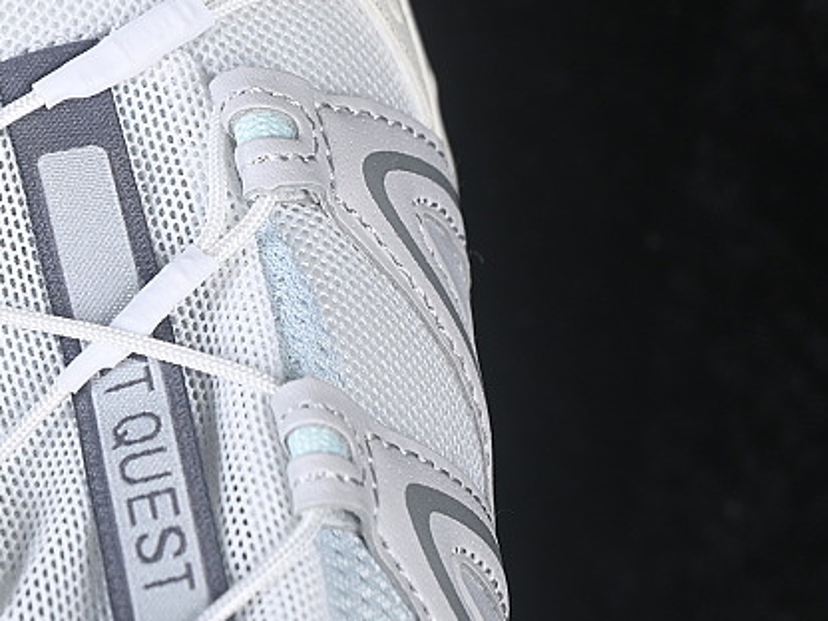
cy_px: 157
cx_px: 12
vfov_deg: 7.9
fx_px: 4473
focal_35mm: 187
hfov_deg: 10.5
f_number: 7.1
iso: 160
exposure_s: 1/80
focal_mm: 50
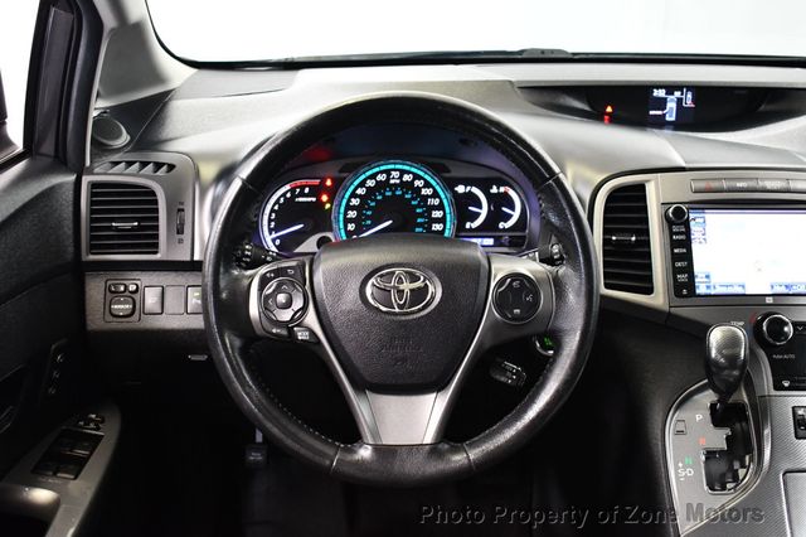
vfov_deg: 35.9
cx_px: 403
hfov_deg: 51.9
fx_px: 828
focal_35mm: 37
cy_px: 268
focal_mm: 25
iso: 4500
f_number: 4
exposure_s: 1/60
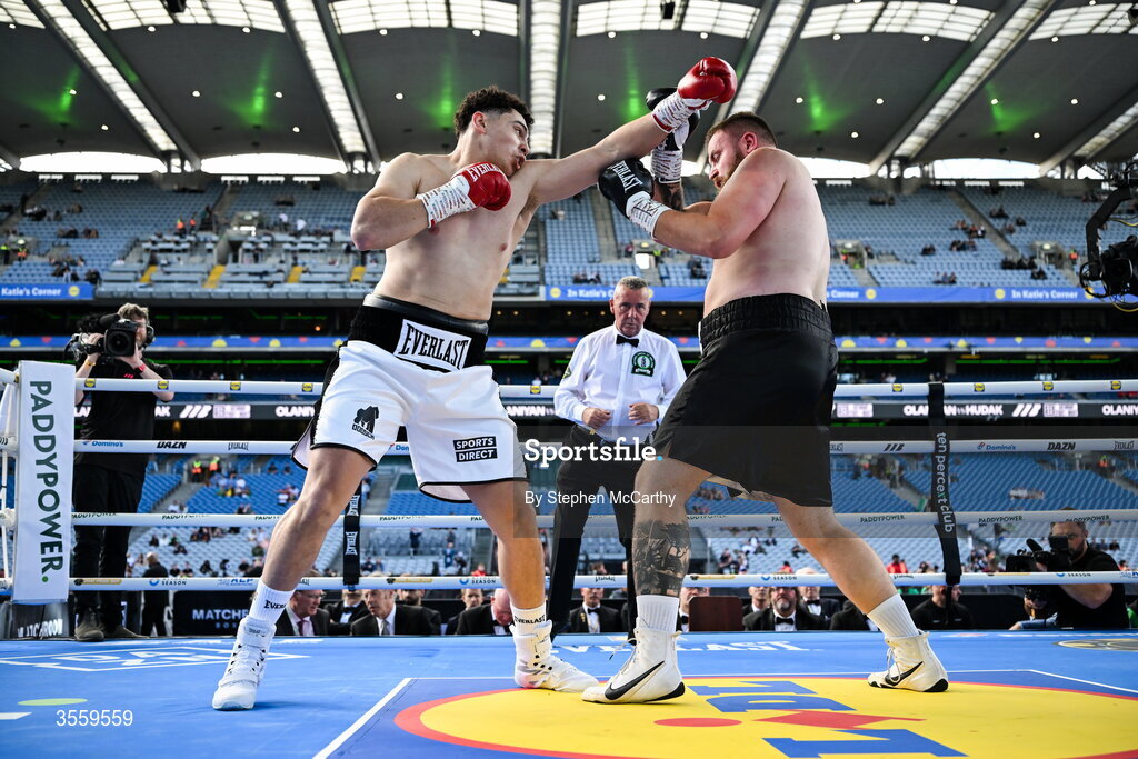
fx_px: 1201
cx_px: 569
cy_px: 380
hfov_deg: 50.7
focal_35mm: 38
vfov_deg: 35.1
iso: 1000
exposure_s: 1/2500
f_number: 3.2
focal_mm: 38
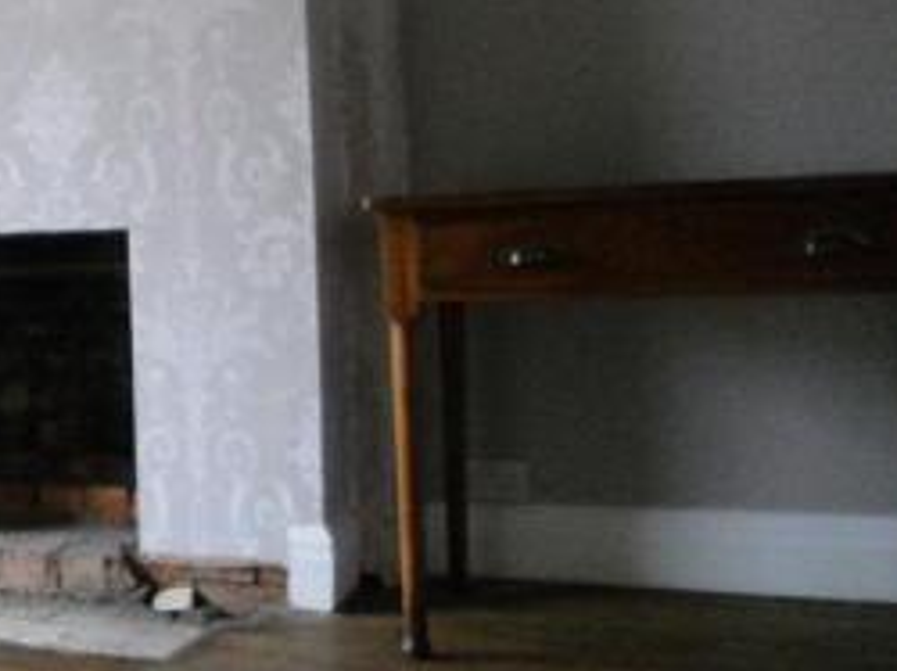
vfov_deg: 23.2
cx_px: -131
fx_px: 1631
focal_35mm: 63
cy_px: 253
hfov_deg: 27.6
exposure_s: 1/40
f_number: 3.2
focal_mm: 4.9
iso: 400
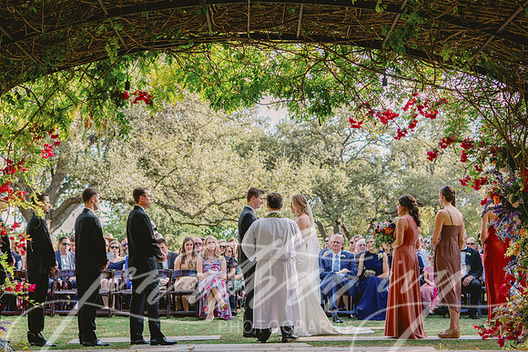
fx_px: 1187
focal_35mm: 81
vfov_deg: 16.9
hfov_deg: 25.1
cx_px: 257
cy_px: 156
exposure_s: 1/250
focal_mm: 70
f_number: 4
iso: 200
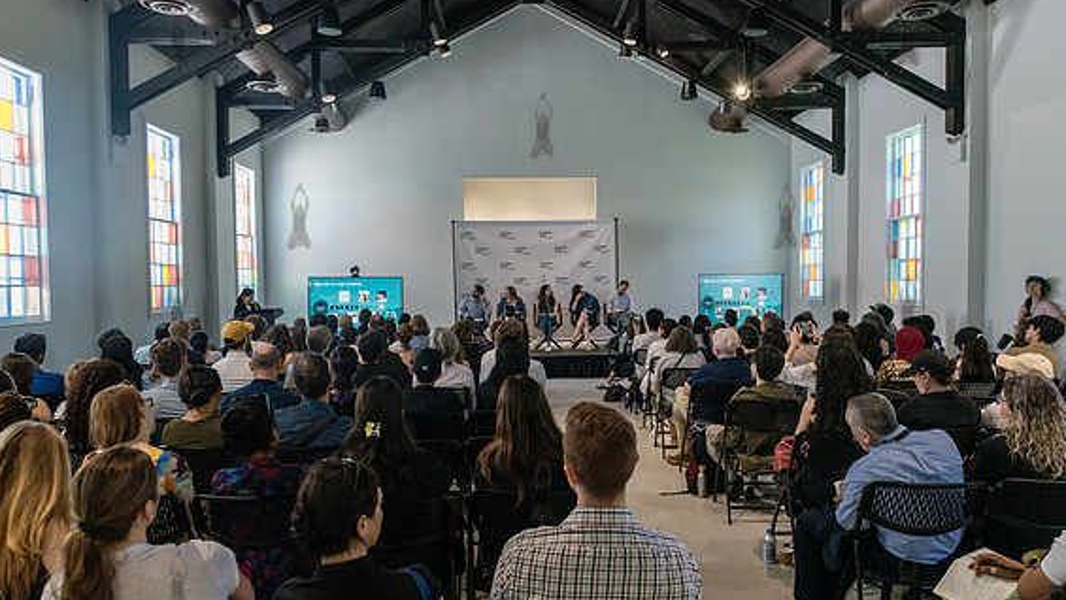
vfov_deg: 42.9
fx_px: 763
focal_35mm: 27
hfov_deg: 69.9
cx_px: 534
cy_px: 307
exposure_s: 1/320
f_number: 4
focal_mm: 24
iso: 4000
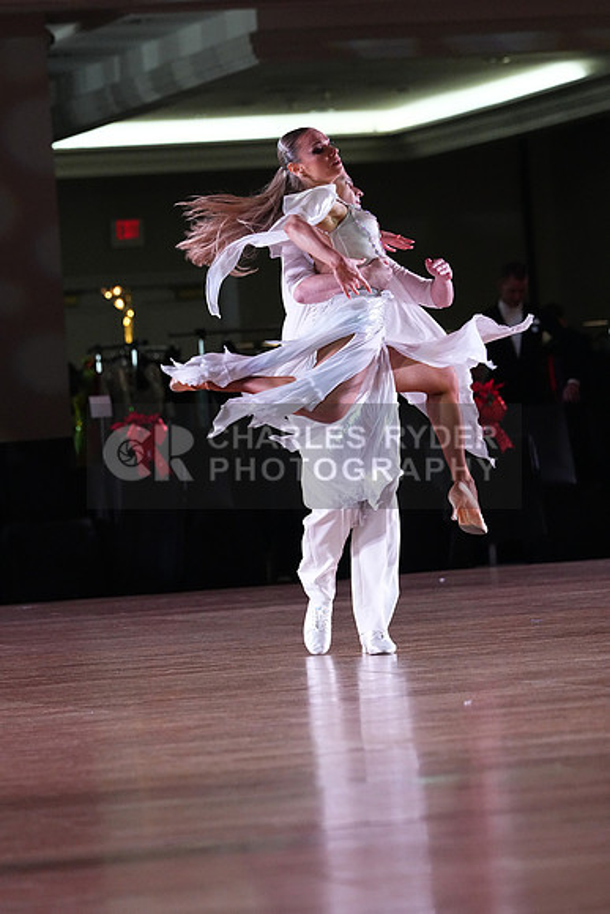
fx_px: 5080
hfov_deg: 6.9
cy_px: 457
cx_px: 305
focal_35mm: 200
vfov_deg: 10.3
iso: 8000
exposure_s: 1/400
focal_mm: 200
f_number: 5.6
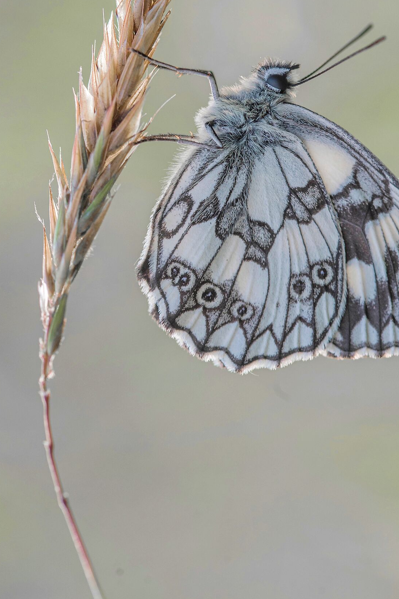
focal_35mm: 153
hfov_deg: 9.0
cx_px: 211
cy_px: 188
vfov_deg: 13.4
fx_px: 2542
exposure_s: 1/125
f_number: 8
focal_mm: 105
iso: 200
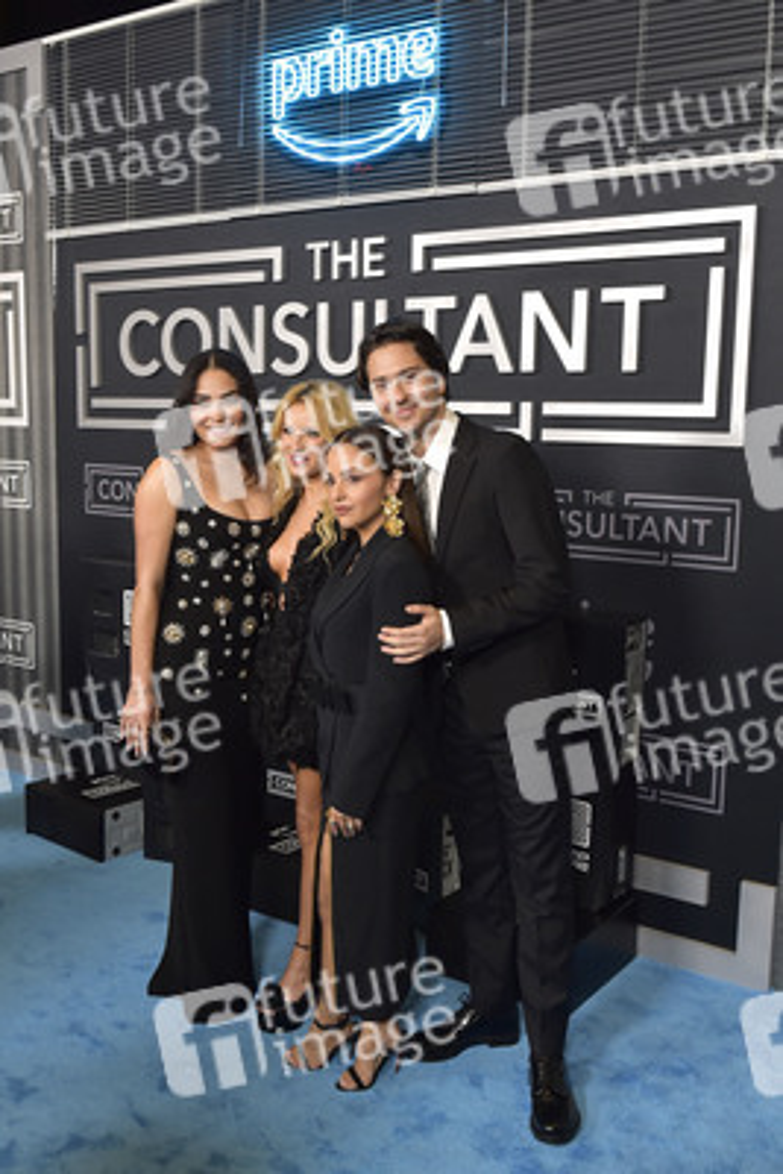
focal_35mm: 31
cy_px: 587
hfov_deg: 42.4
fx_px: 1010
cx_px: 392
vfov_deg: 60.3
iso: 2500
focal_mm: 31
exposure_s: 1/250
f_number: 6.3
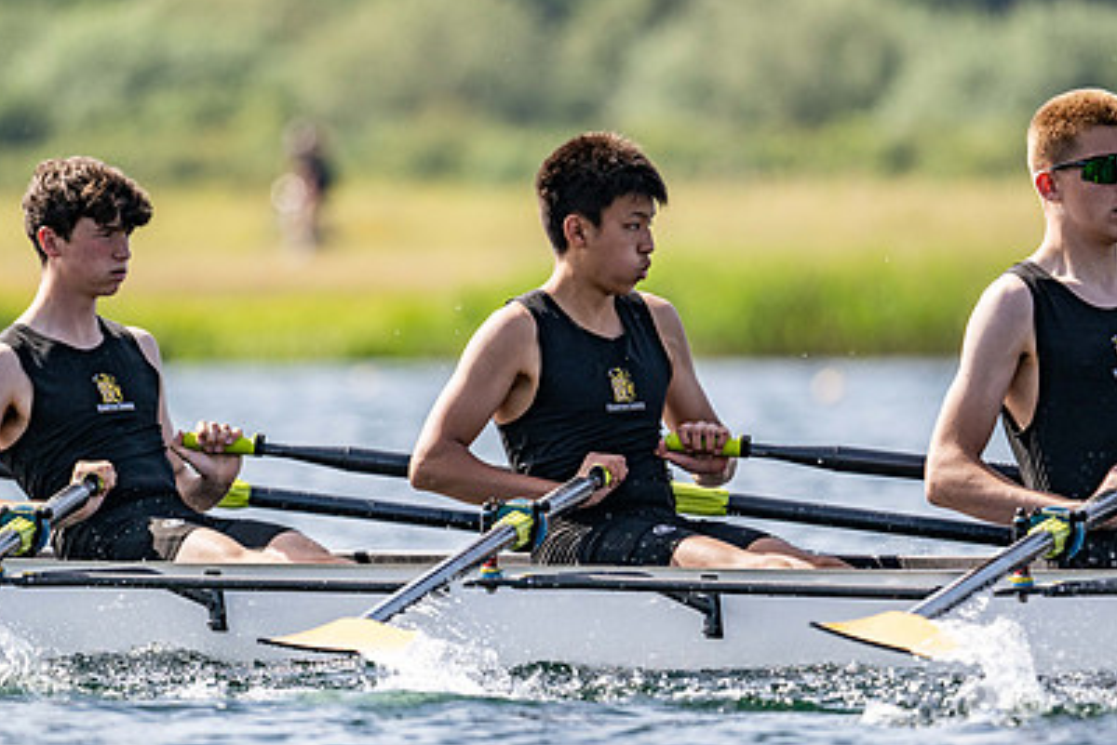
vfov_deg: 2.4
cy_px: 378
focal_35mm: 580
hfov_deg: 3.6
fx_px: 18002
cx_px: 679
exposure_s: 1/2500
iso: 320
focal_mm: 400
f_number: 4.5
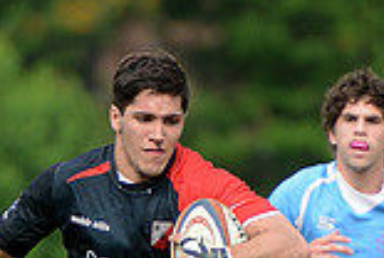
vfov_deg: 1.4
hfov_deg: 2.0
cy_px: 398
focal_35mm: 1009
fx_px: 10783
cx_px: -146
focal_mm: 270
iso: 500
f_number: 4
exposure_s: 1/1250
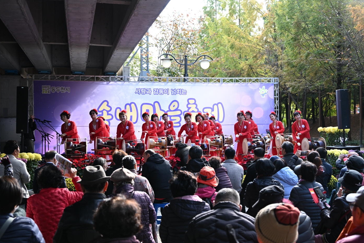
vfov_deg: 29.9
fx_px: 455
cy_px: 126
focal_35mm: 45
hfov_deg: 43.6
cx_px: 192
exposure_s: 1/125
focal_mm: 42
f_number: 5.3
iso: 400
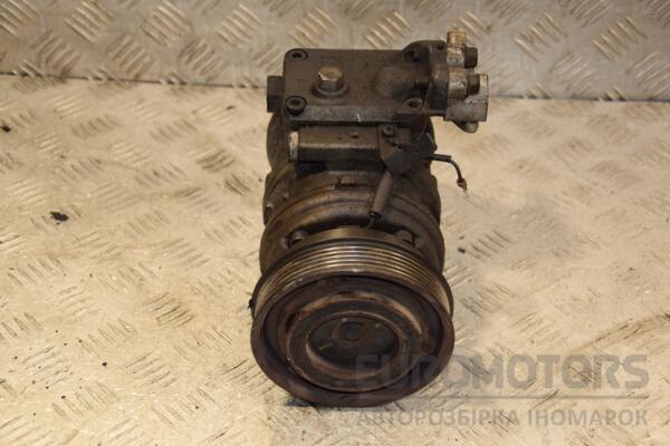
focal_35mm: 75
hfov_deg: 27.0
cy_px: 223
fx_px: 1396
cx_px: 335
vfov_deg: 18.2
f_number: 5
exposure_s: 1/160
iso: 800
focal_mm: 50
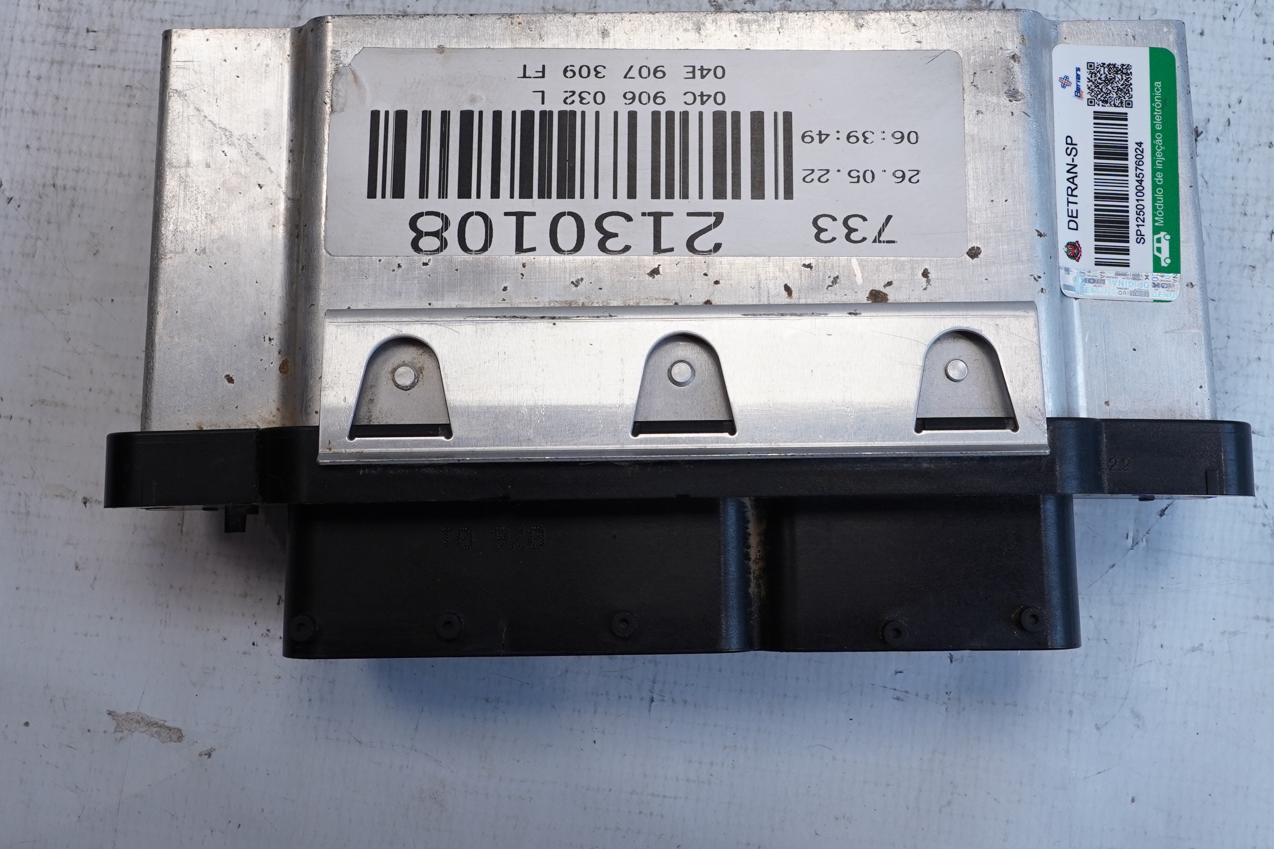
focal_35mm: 40
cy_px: 261
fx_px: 1416
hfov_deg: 48.4
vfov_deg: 33.0
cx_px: 672
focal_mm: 19
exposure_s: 1/40
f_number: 10
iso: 320
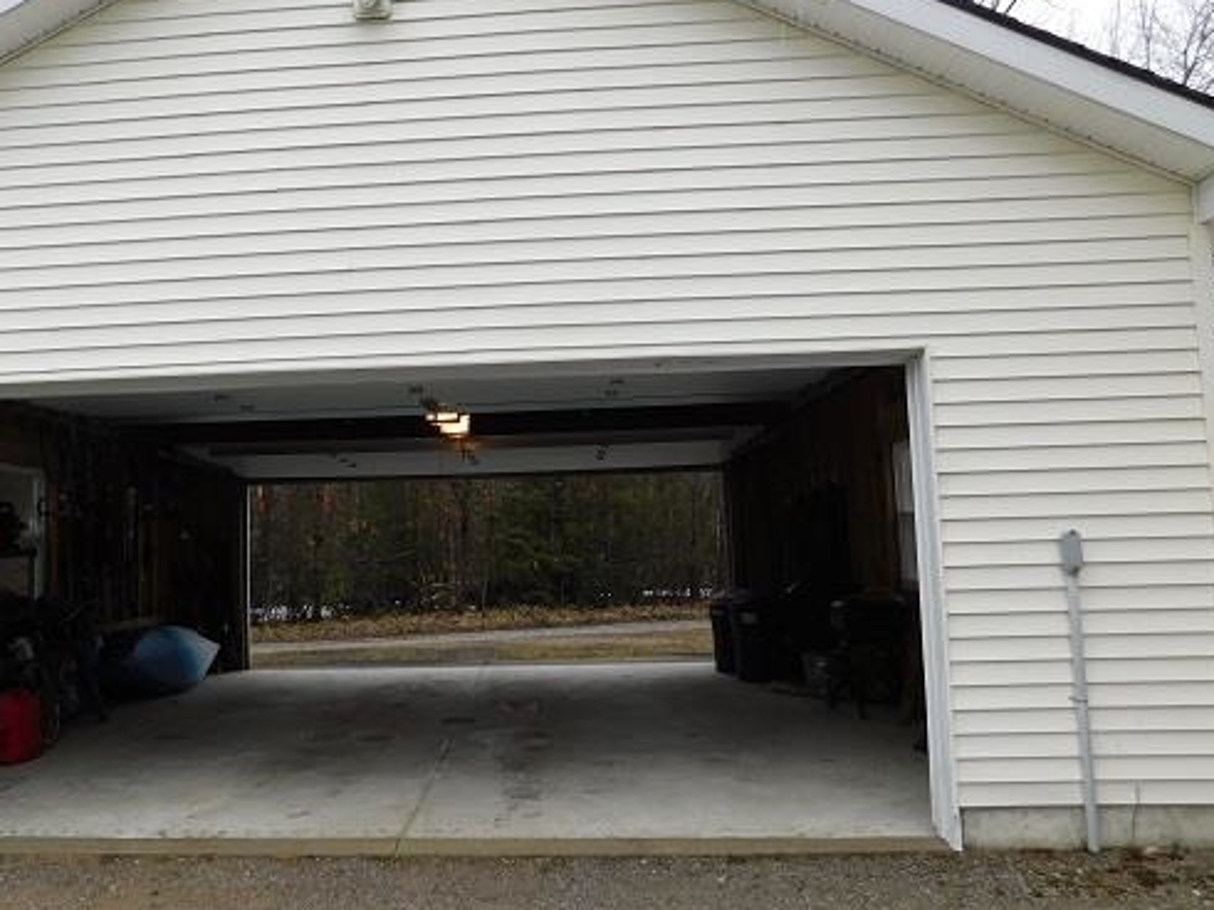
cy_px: 443
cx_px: 455
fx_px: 1052
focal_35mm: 30
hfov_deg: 59.2
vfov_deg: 46.8
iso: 125
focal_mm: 4
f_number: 3
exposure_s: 1/250
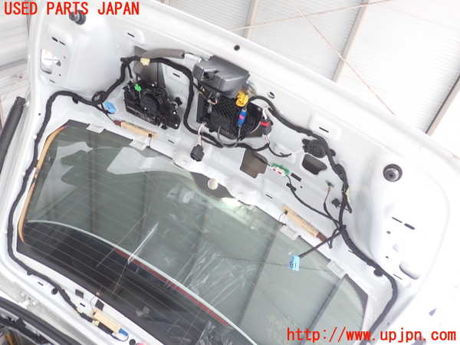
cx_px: 230
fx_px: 399
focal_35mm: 30
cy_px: 172
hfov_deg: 60.0
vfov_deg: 46.8
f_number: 2.3
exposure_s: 1/60
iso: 200
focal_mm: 5.4
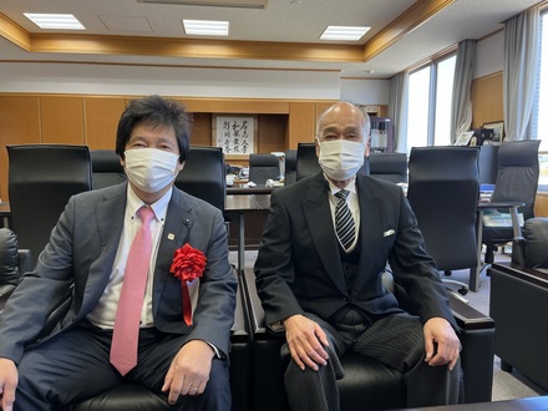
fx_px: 412
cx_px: 274
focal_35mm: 26
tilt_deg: -6.1
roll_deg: -0.2
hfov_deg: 67.3
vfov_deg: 53.1
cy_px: 206
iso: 50
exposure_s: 1/120
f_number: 1.6
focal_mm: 5.1
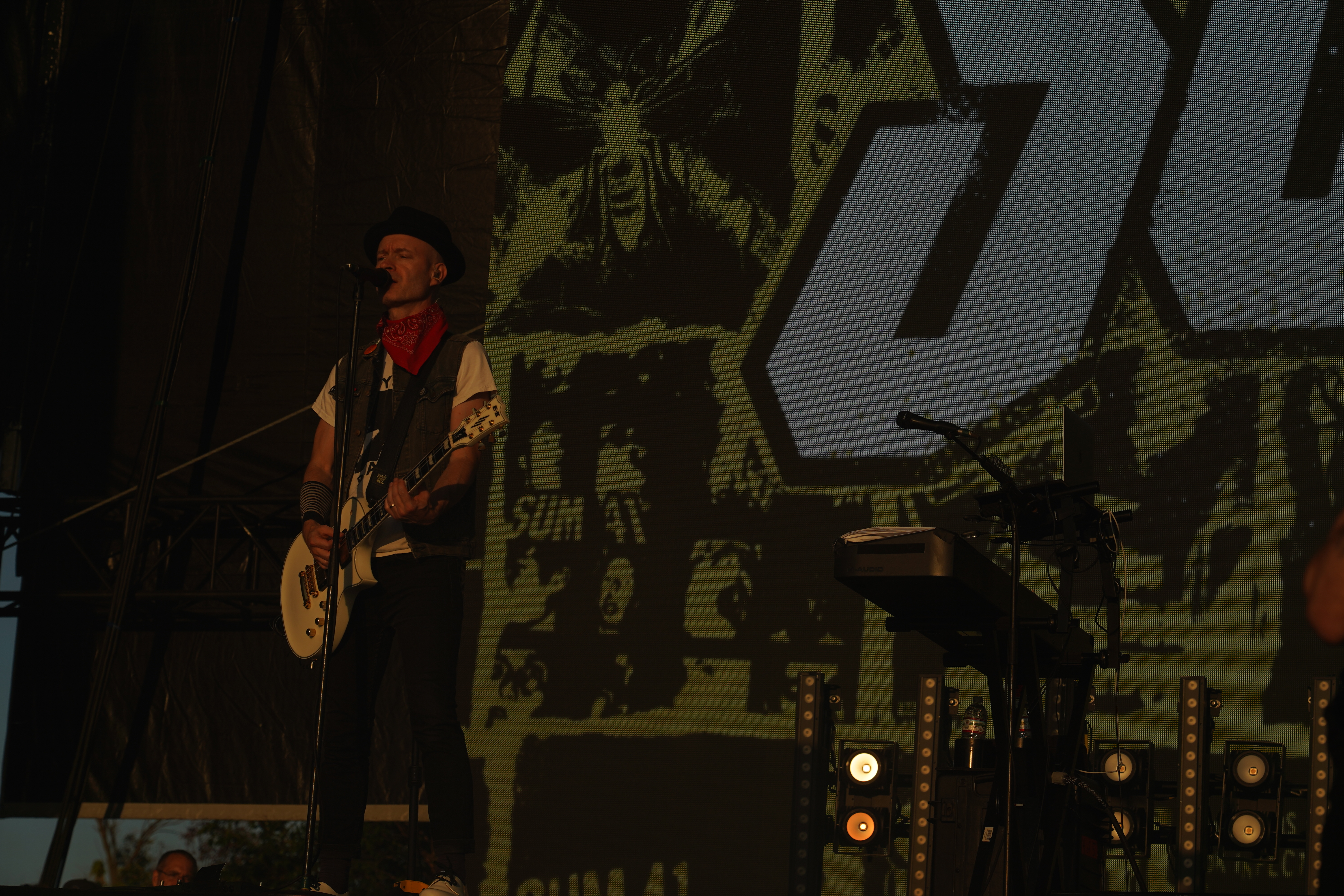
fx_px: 3920
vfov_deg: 13.0
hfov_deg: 19.5
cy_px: 448
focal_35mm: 105
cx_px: 672
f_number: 8
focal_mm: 105
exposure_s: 1/800
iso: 100
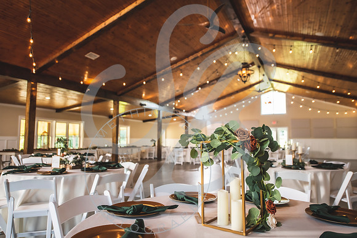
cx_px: 182
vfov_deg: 51.4
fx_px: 247
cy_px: 119
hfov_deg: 71.6
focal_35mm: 25
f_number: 2.8
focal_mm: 24
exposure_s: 1/250
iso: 1000
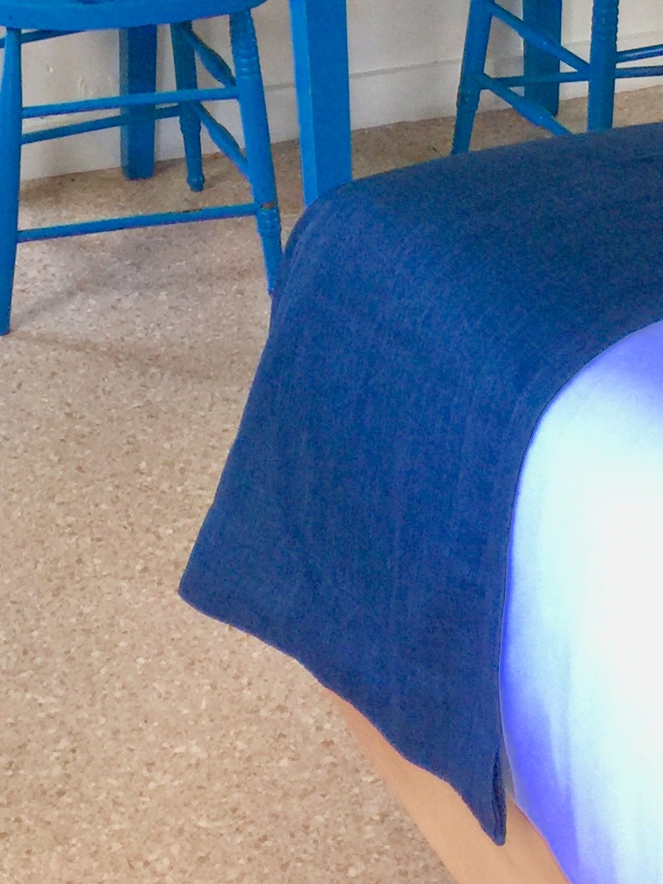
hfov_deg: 15.5
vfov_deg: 19.5
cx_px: 52
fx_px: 2401
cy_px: -221
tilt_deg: -12.3
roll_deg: +0.8
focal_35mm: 94
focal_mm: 4.15
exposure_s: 1/30
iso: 40
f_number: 2.2
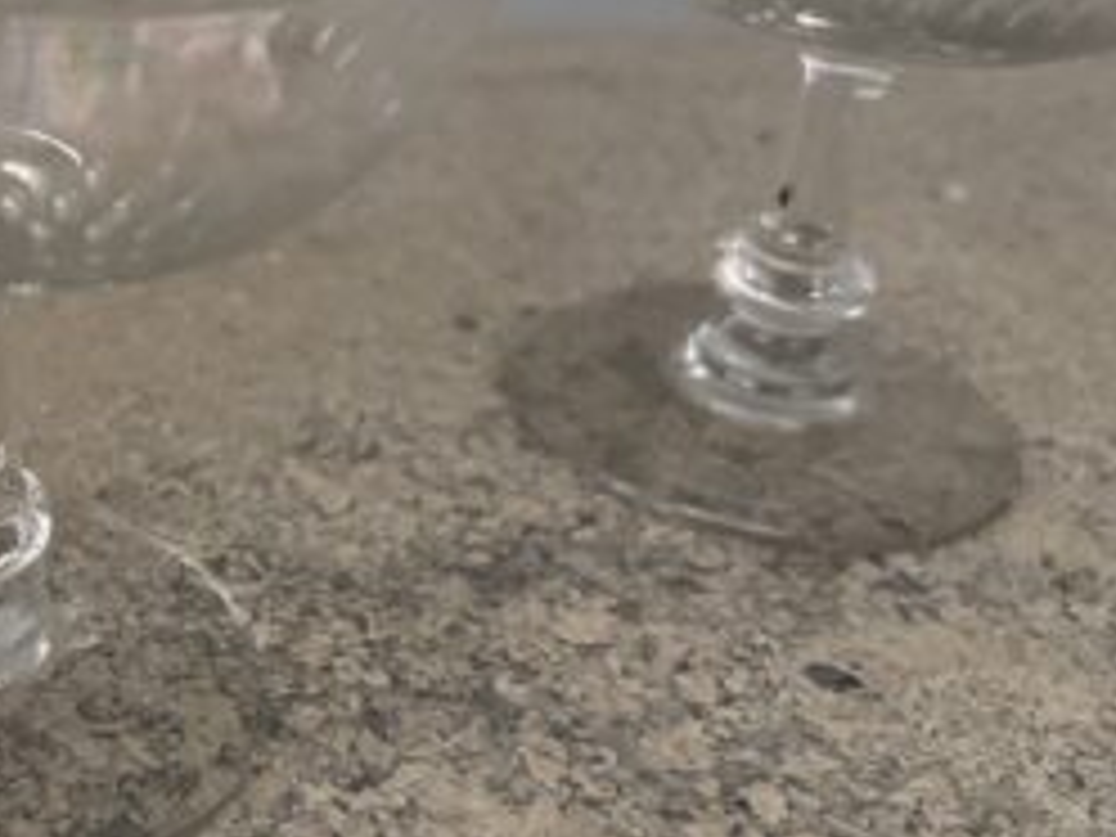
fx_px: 2031
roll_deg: -2.6
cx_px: -50
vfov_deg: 23.2
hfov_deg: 28.5
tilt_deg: -27.5
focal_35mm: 63
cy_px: 284
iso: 640
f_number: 1.6
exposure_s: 1/40
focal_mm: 5.96
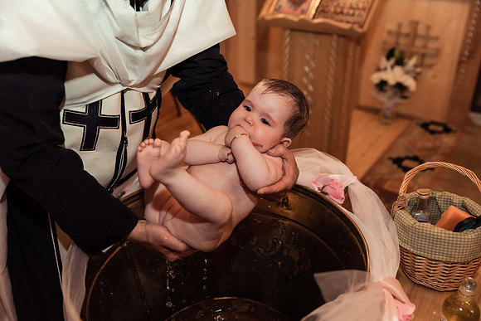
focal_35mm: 36
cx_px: 240
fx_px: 481
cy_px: 160
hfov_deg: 53.1
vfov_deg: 36.9
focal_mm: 36
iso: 1250
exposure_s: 1/125
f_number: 2.8
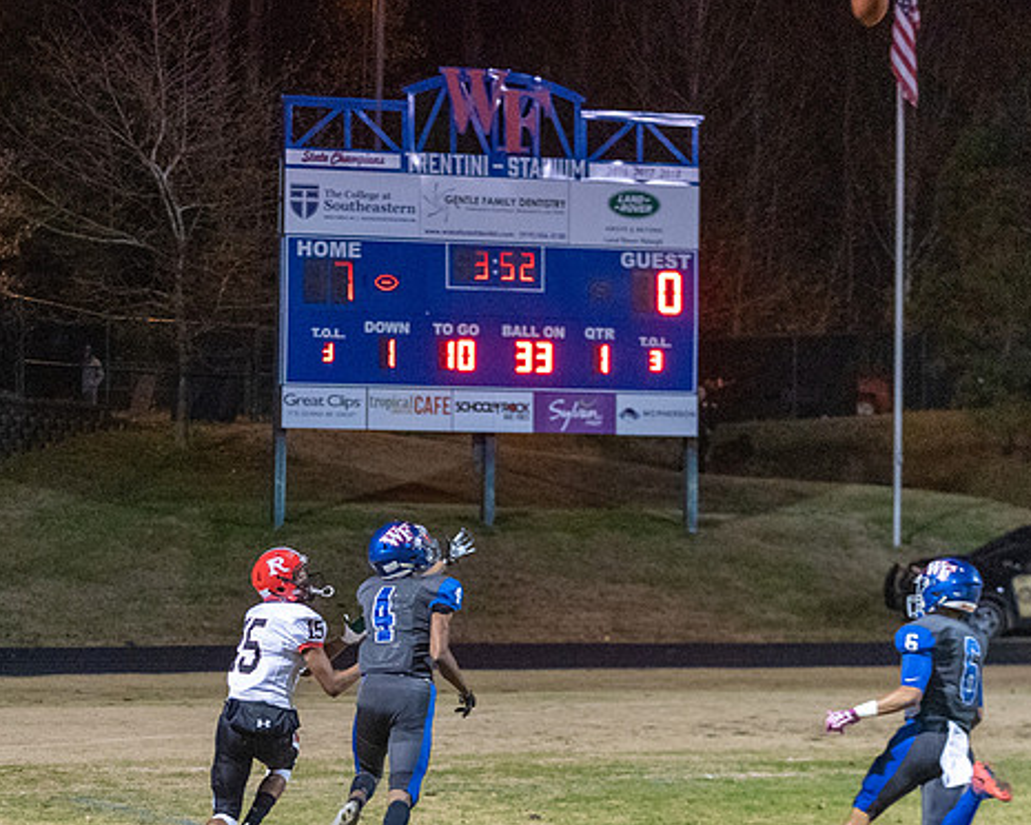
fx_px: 3967
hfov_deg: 14.8
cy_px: 550
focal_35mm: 130
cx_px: 318
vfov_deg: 11.9
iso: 10000
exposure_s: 1/800
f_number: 2.8
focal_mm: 76
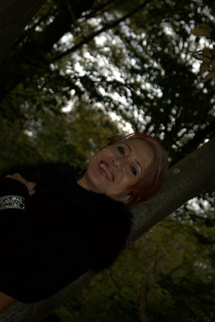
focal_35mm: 82
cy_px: 161
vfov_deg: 24.6
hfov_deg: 16.6
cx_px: 108
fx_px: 737
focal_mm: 55
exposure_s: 1/80
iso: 200
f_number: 5.6
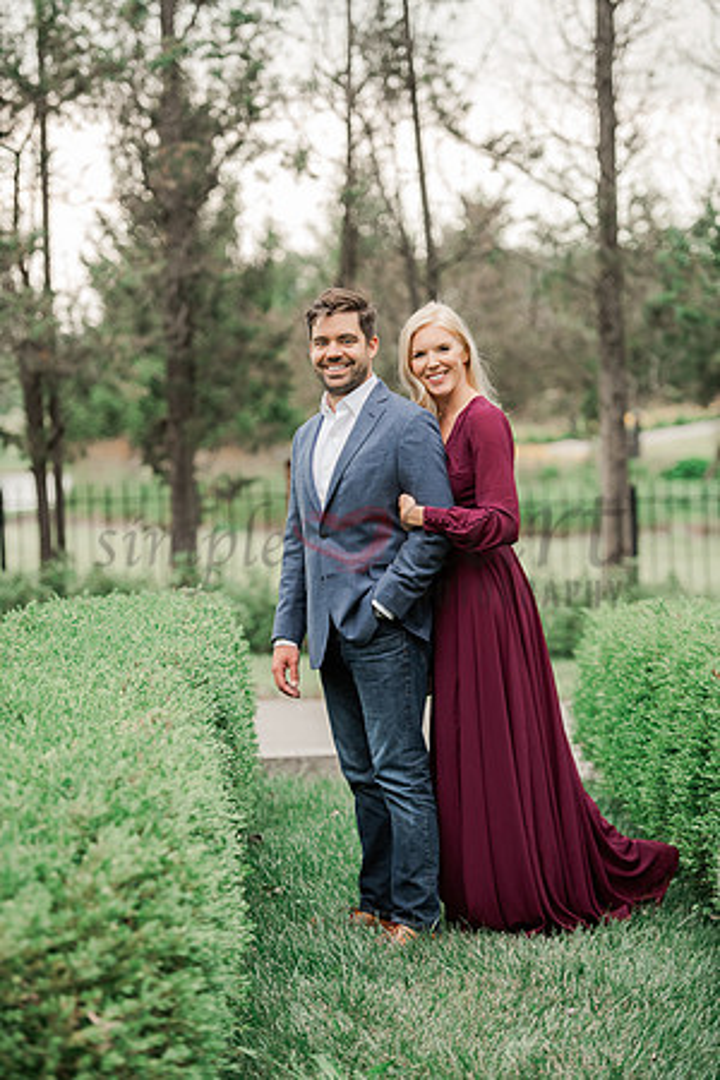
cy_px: 540
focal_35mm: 110
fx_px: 3300
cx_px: 360
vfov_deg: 18.6
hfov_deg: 12.5
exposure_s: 1/500
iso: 800
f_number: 3.2
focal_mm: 110
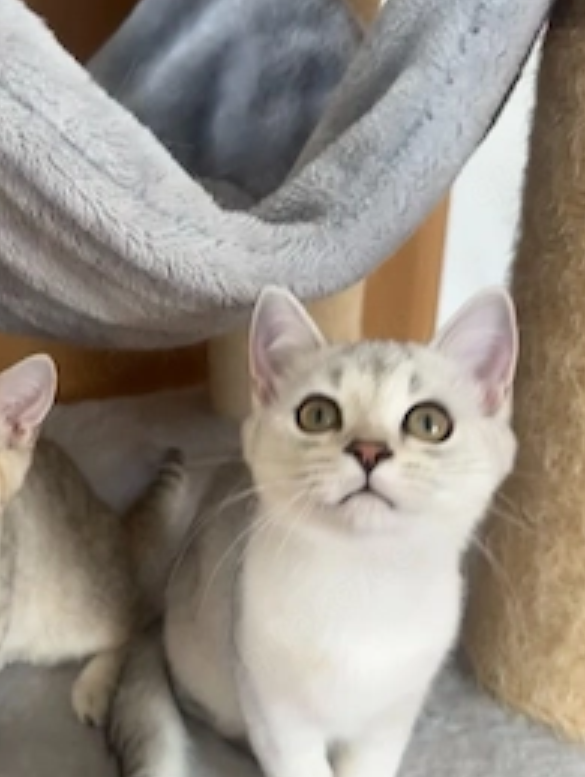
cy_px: 405
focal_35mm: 37
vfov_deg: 50.1
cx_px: 162
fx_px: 832
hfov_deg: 38.0
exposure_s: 1/89
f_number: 1.78
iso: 250
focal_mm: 6.86
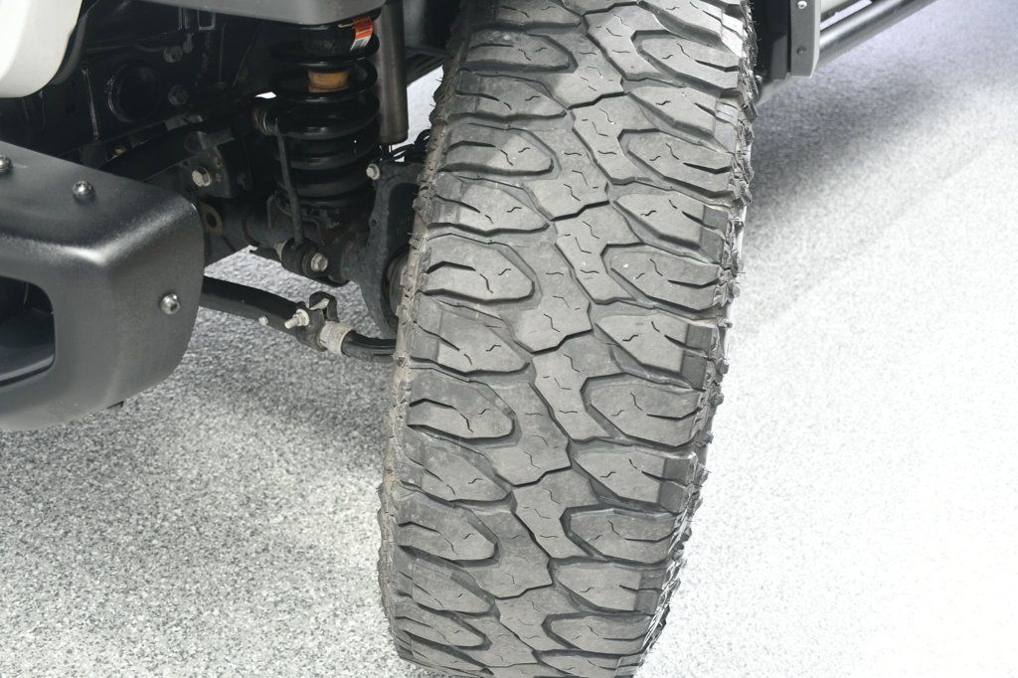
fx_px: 1272
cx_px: 509
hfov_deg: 43.6
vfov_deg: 29.8
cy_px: 339
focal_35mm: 45
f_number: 4
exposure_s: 1/160
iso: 100
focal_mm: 30
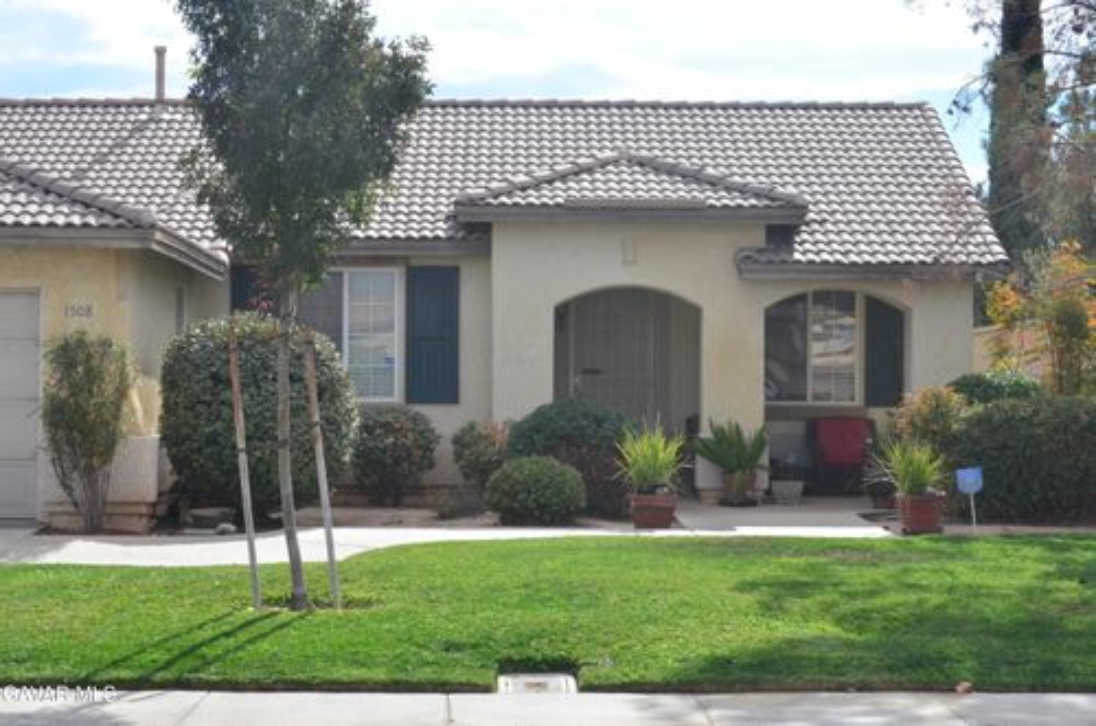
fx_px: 2506
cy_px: 363
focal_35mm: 82
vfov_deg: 16.5
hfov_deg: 24.7
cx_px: 548
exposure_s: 1/1000
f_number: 16
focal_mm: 55
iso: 1600
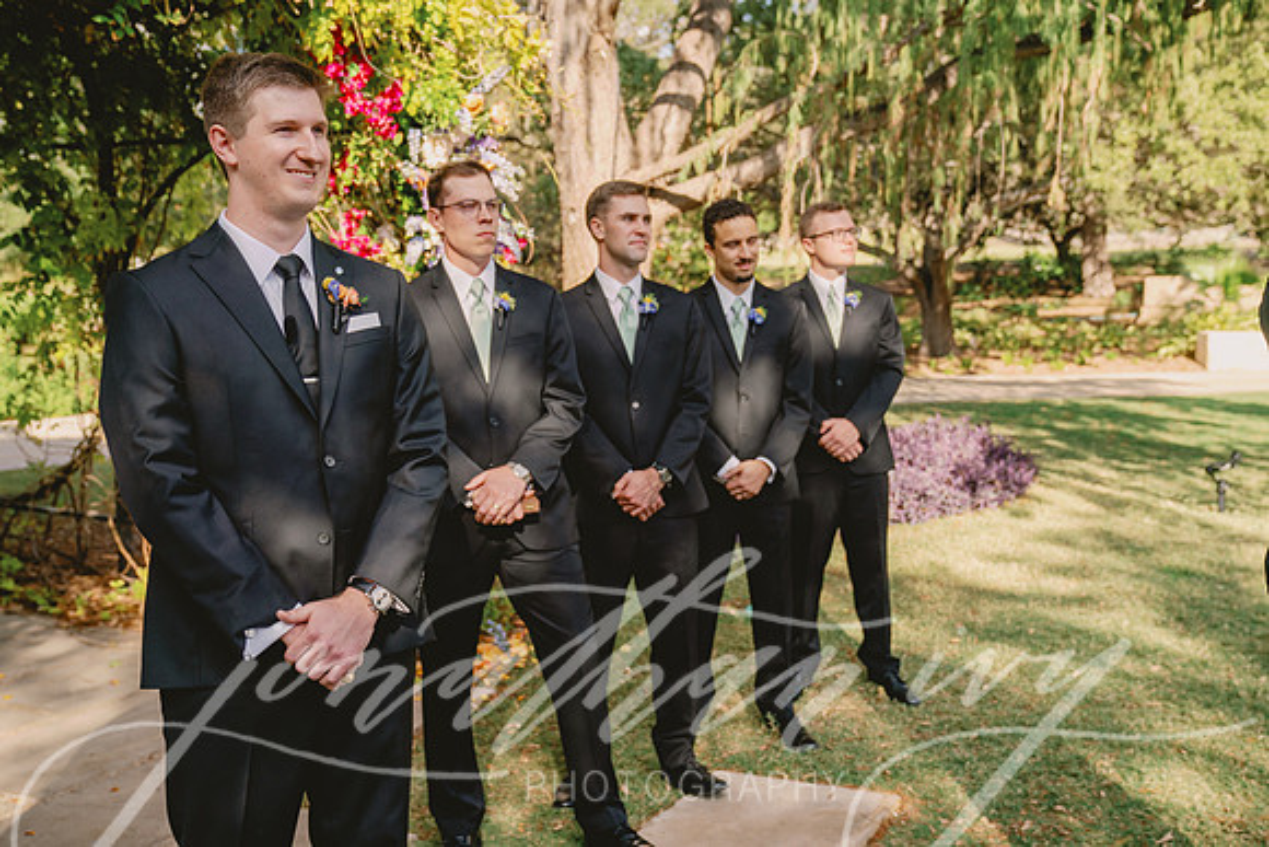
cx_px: 634
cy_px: 424
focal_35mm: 37
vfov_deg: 36.0
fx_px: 1304
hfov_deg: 51.9
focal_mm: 37
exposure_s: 1/500
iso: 200
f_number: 4
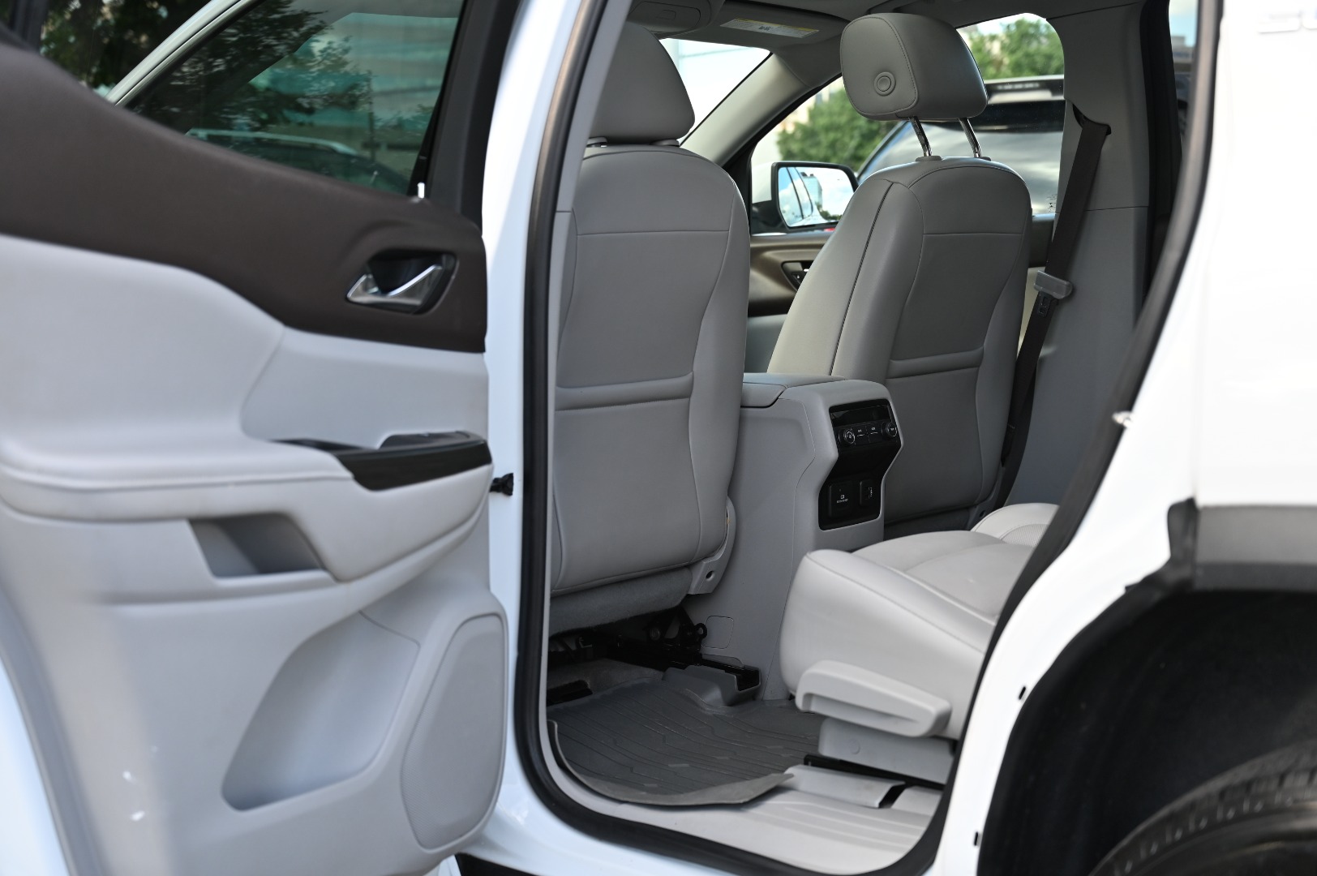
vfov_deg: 28.6
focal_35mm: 47
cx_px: 658
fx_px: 1718
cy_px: 438
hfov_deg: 41.9
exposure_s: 1/250
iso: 200
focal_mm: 47
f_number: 4
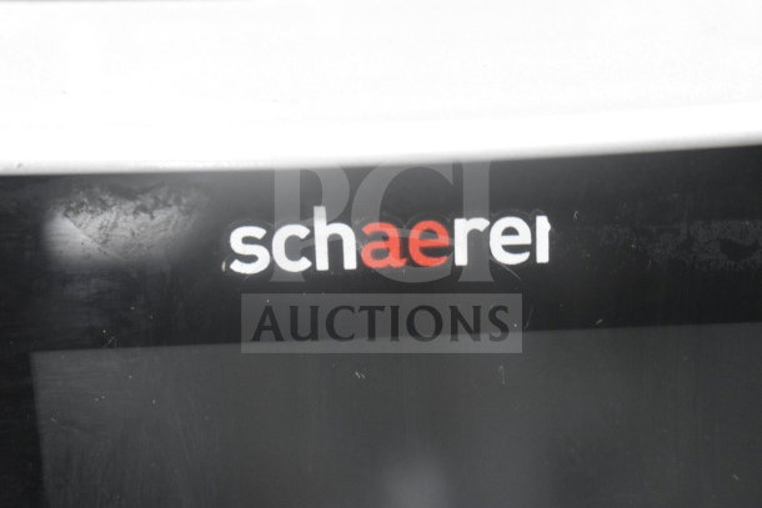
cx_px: 381
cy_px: 254
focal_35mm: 82
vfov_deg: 16.6
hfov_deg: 24.6
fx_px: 1747
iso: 4500
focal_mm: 55
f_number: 5.6
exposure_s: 1/100
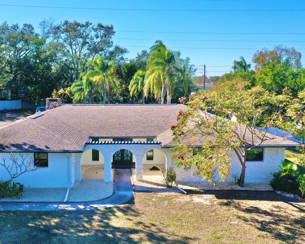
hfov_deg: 48.8
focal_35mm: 37
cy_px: 117
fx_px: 334
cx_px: 122
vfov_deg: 40.1
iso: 100
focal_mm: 10.26
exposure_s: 1/400
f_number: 5.6
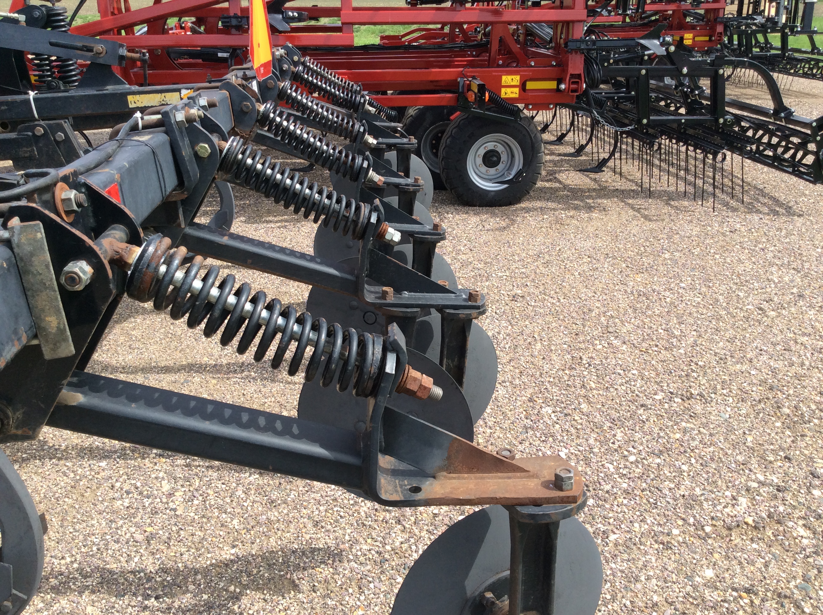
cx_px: 412
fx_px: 760
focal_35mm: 32
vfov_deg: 44.1
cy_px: 308
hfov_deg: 56.9
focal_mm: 3.3
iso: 32
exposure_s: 1/724
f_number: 2.4
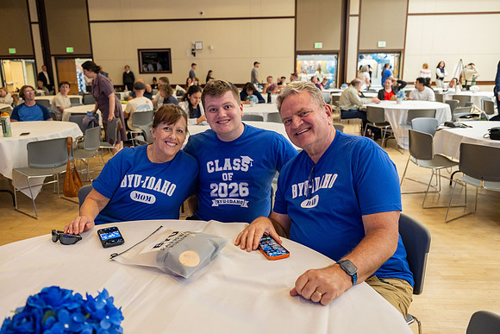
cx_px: 250
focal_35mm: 28
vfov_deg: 47.2
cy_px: 167
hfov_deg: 66.4
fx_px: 382
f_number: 3.5
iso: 640
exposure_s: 1/100
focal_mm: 27.5
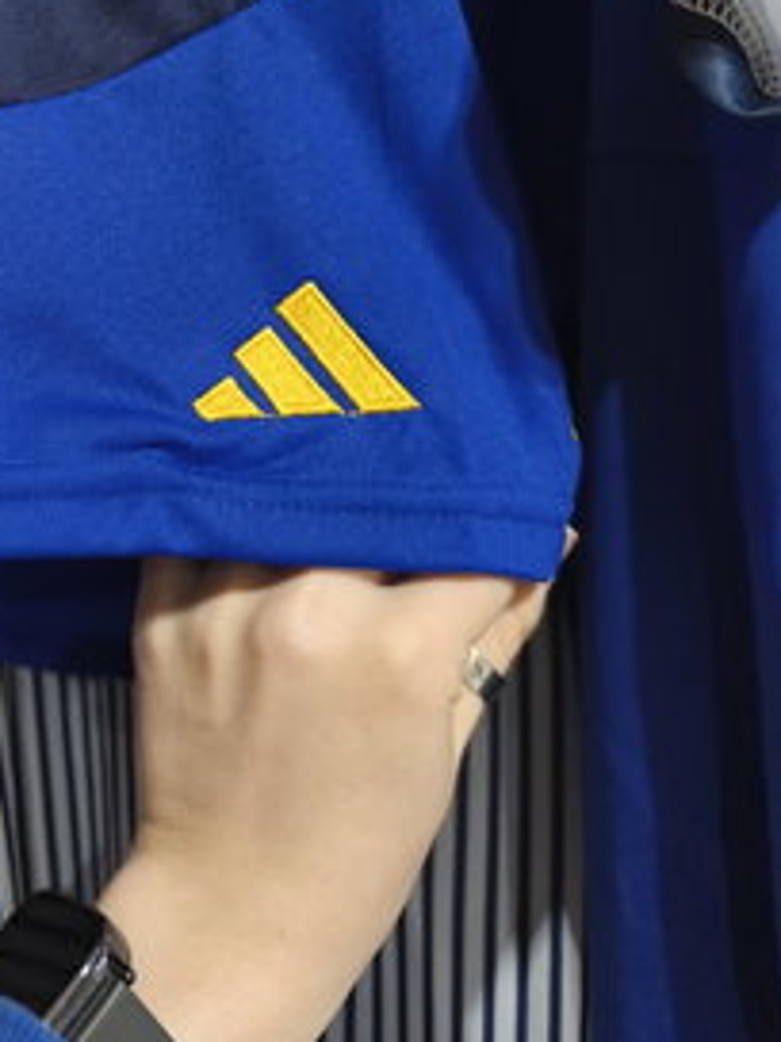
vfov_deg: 38.4
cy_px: 52
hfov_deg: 30.3
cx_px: 34
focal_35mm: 45
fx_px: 1354
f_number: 1.65
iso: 1250
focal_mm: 6.14
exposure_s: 1/50
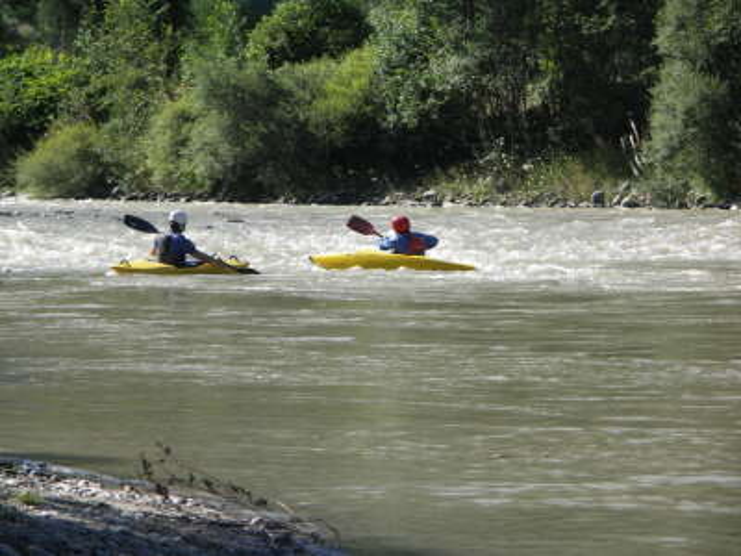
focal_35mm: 200
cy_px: 278
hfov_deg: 9.9
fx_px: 4281
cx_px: 370
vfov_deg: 7.4
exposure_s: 1/400
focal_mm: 50.8
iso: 50
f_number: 3.5
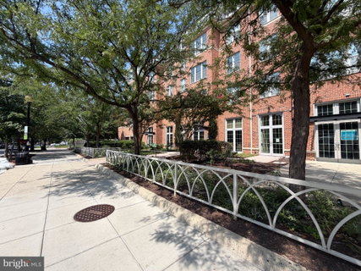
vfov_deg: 85.6
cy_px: 136
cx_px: 180
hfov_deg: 102.1
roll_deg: -0.4
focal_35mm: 14
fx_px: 146
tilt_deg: +3.1
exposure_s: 1/770
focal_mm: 2.22
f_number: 2.2
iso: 32
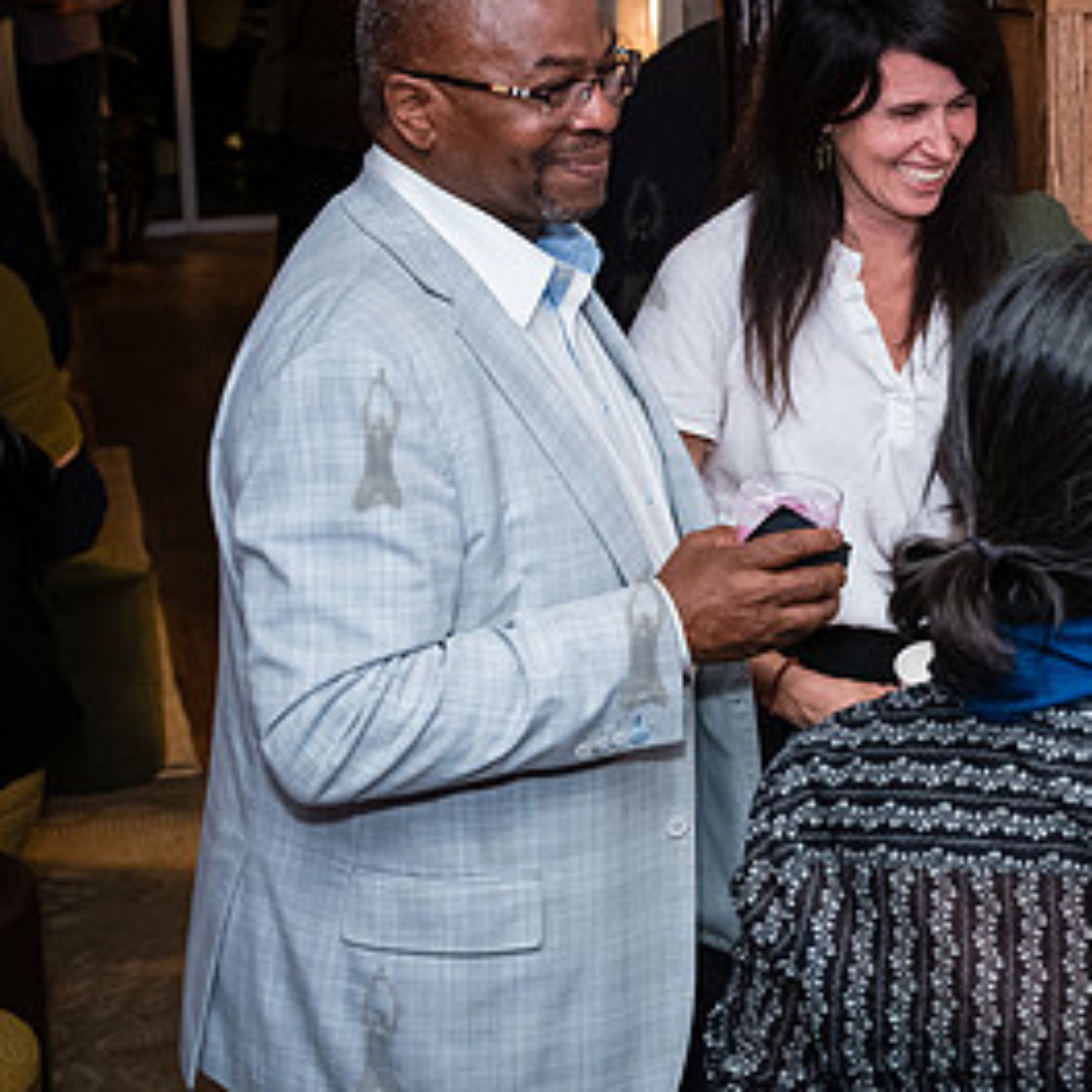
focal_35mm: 72
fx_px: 2570
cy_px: 353
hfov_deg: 23.2
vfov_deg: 23.9
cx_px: 1050
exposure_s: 1/250
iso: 5000
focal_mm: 35
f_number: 4.5
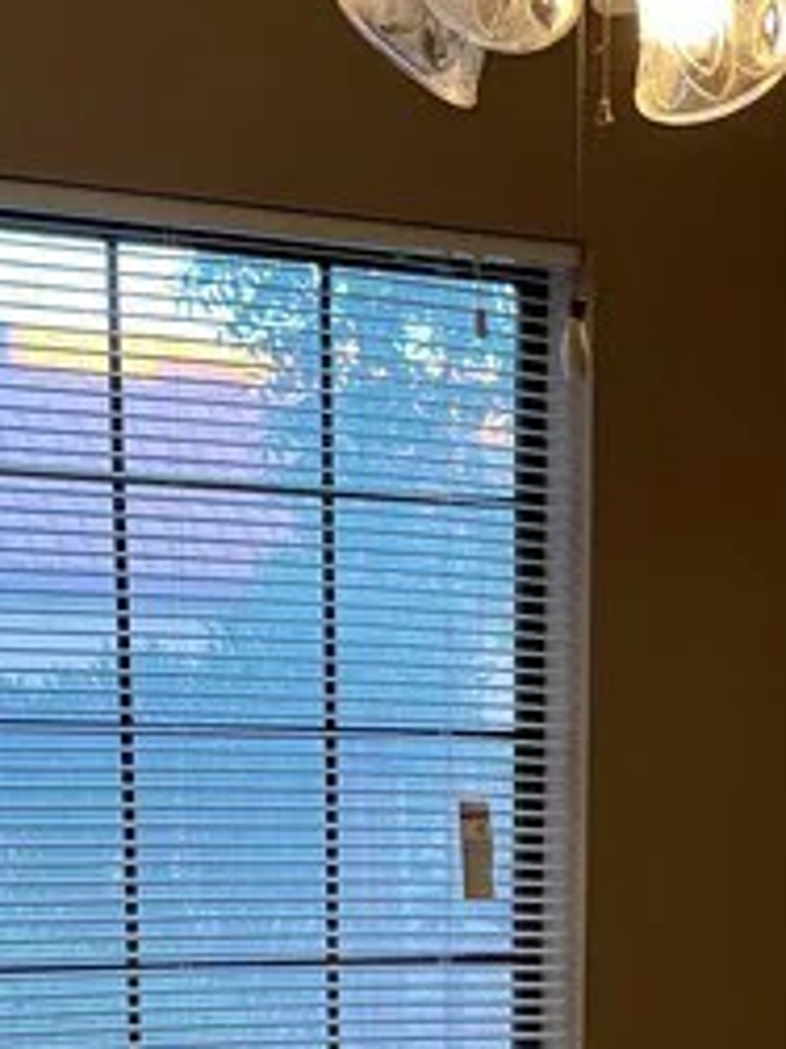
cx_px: 648
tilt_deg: -12.4
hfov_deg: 15.0
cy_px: 1392
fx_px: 2969
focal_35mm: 98
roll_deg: -1.2
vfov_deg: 18.5
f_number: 1.78
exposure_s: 1/60
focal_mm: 6.76
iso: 160
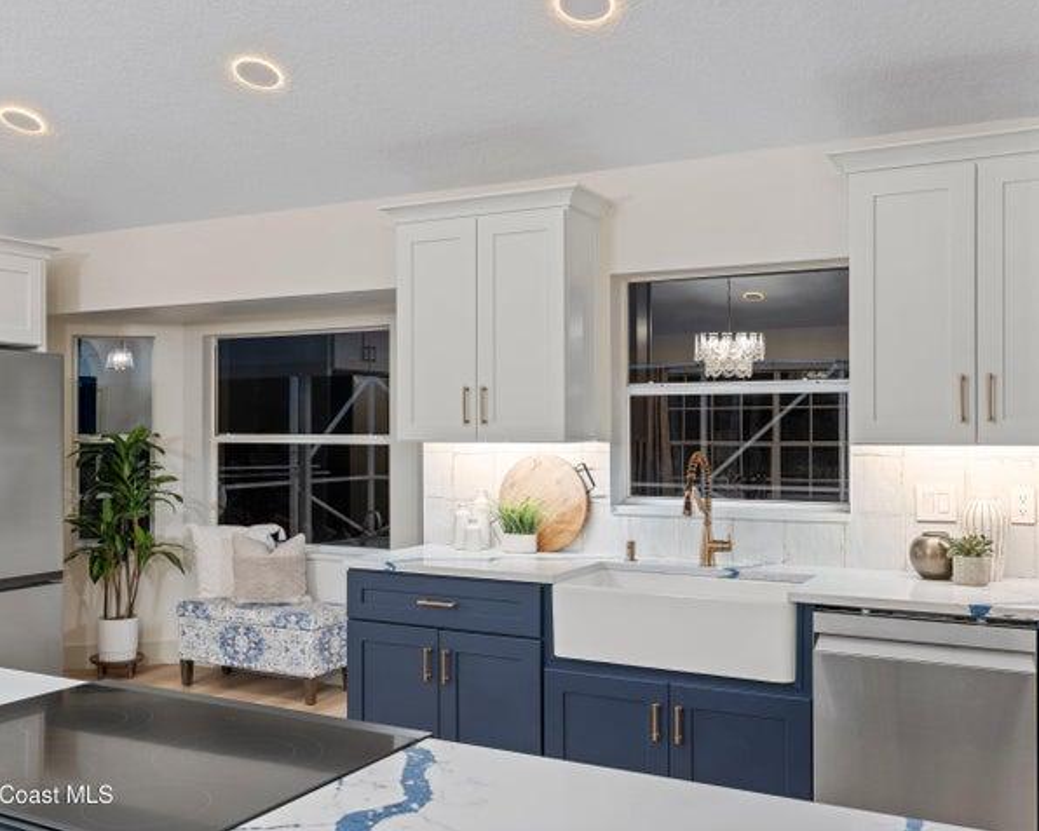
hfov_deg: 52.8
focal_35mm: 34
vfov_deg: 43.4
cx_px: 474
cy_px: 415
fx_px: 1046
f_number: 9
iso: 320
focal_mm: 30
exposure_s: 2.5
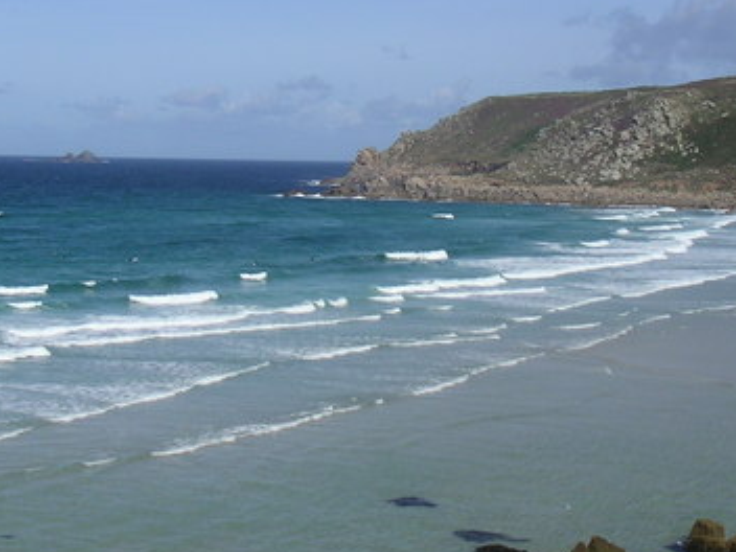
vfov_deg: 21.1
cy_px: 130
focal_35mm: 69
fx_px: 1467
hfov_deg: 28.1
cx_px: 324
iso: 50
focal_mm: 6
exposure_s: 1/250
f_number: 6.7
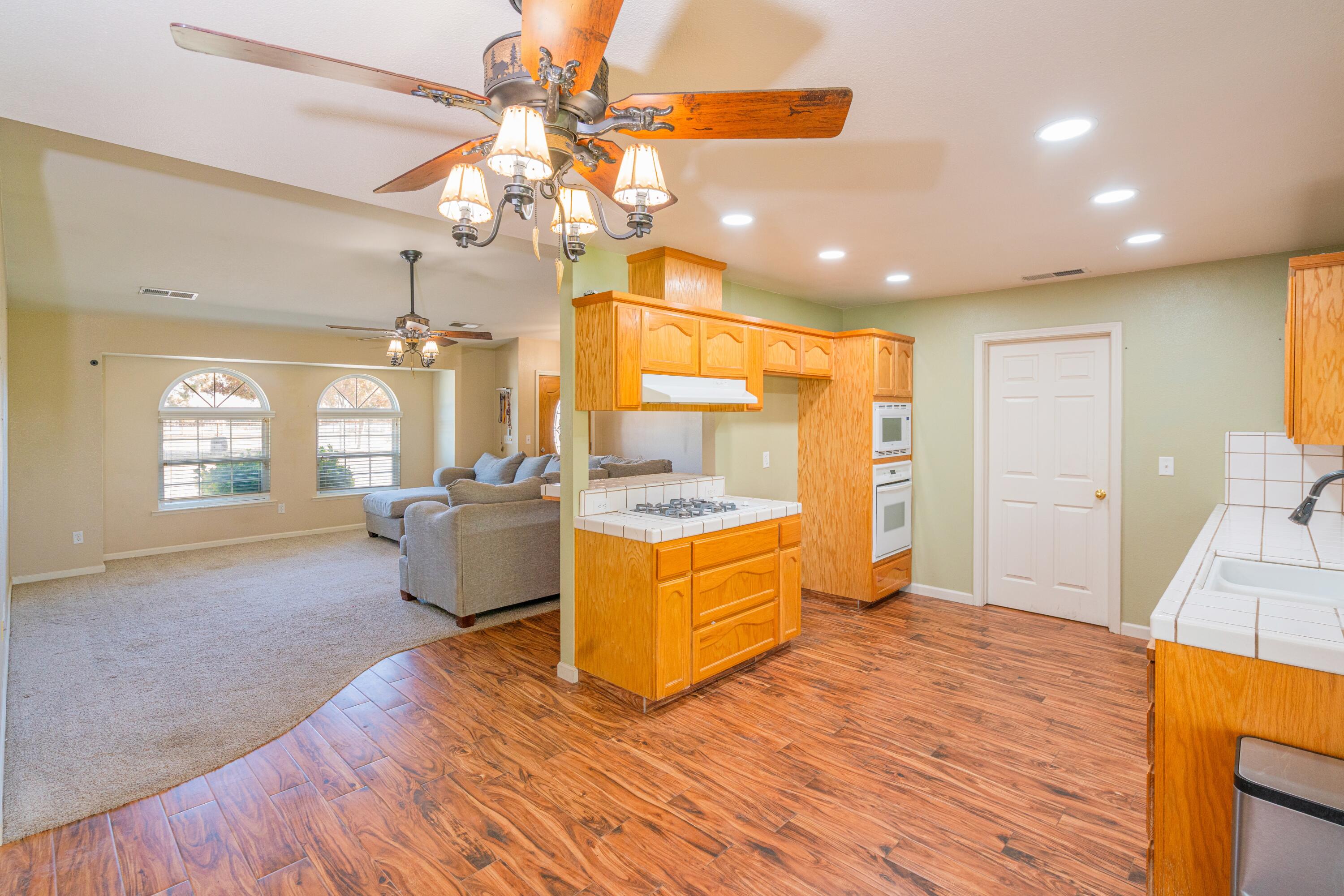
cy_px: 448
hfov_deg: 96.7
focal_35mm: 16
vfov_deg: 73.8
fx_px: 597
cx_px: 672
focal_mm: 16
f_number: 8
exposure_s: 1/20
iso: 640
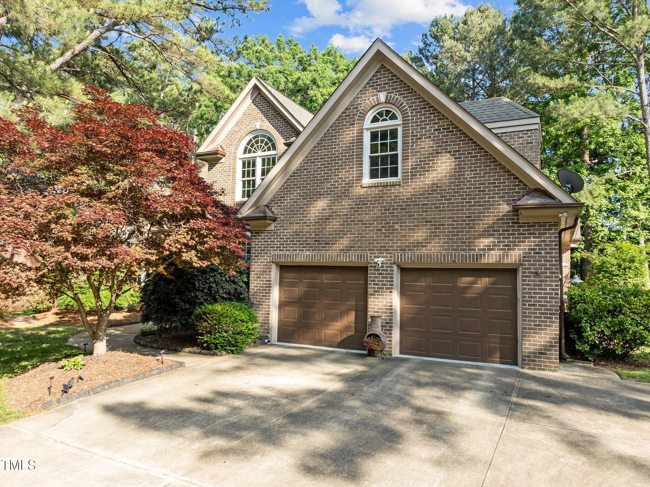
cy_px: 244
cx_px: 325
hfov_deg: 71.6
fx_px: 450
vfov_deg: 56.8
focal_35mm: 24
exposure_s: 1/640
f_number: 2.8
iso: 120
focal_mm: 12.29
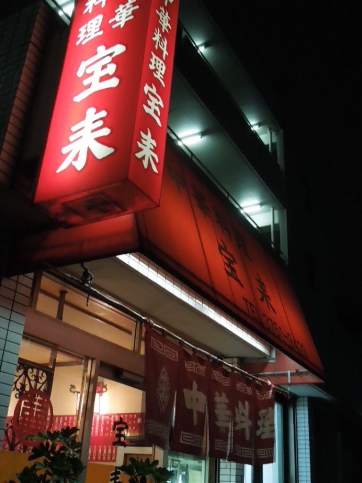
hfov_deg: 40.7
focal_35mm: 35
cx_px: 181
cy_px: 242
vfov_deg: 52.6
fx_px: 488
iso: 800
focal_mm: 6.3
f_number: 3.7
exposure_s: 1/30
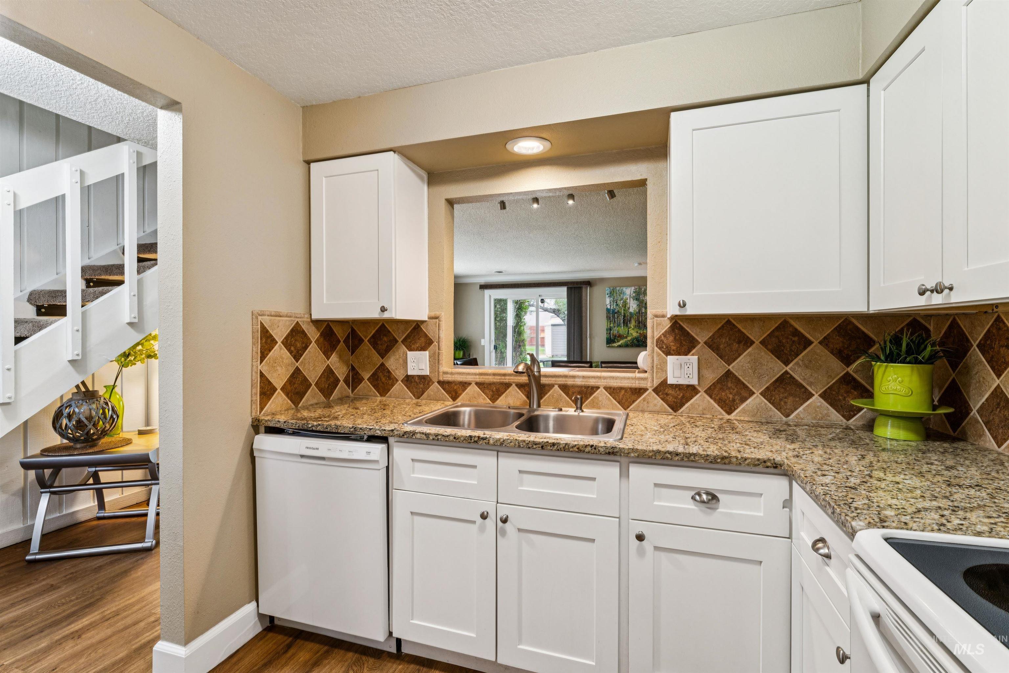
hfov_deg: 96.4
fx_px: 451
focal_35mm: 16
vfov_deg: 73.4
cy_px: 336
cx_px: 504
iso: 400
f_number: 13
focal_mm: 16.1
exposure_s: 1/3.33
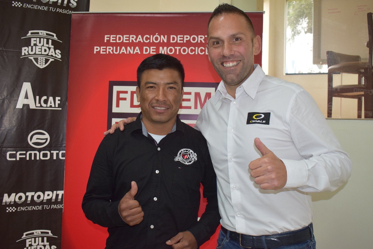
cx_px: 186
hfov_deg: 53.1
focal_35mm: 36
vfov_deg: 36.9
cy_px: 124
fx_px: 373
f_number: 5
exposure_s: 1/100
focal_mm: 24
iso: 800
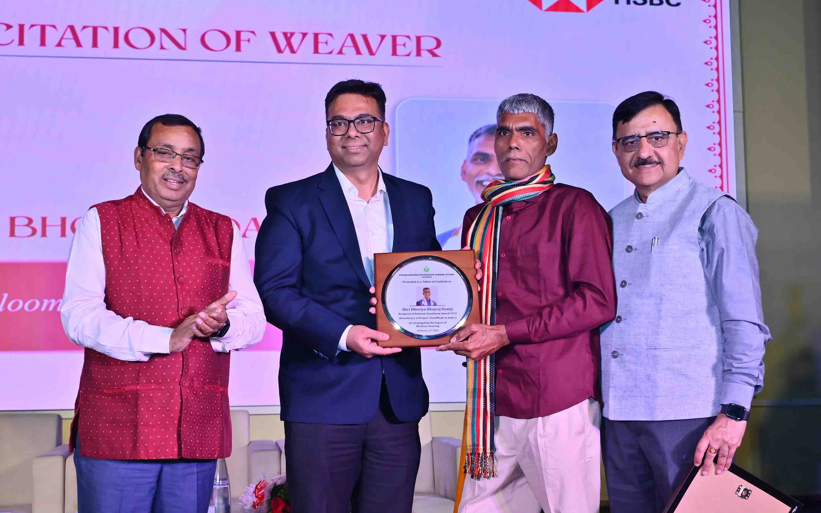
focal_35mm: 46
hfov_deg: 43.5
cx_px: 411
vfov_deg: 28.0
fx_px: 1029
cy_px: 271
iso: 1000
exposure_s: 1/160
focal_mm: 45
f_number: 5.6
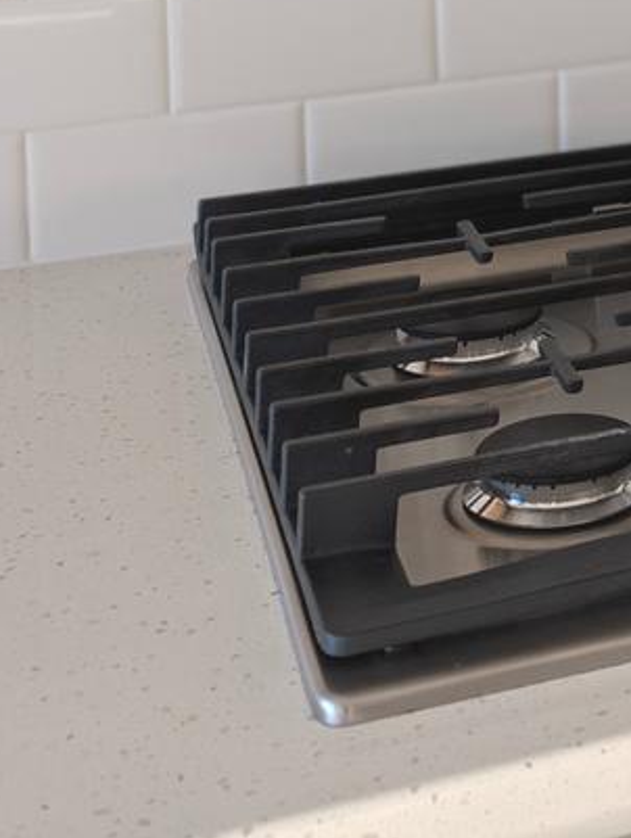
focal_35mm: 92
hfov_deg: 14.9
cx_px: 974
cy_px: -366
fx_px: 2230
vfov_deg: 19.0
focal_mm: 6.9
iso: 57
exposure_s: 1/25.4
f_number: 1.68
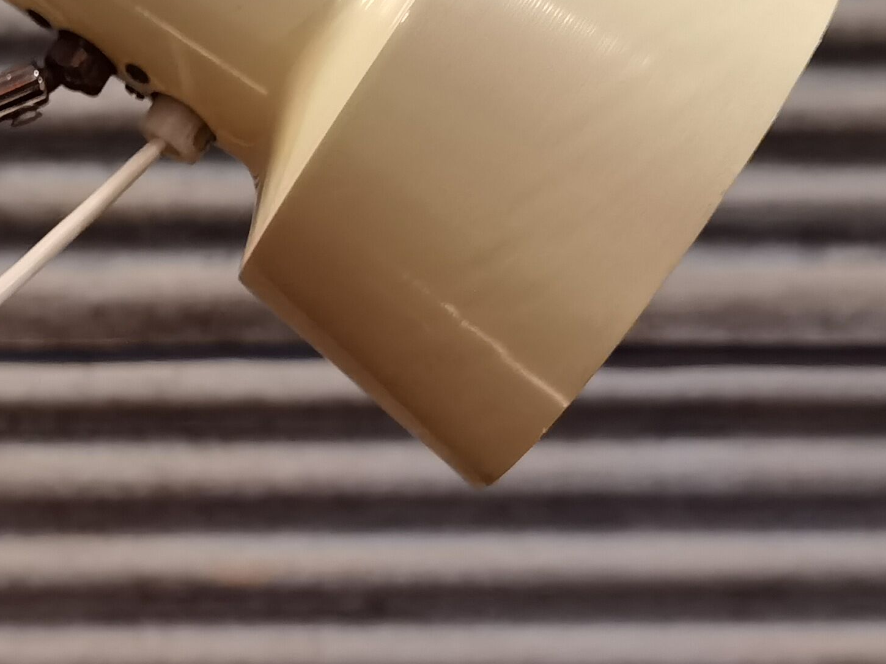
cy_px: 521
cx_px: 73
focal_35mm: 82
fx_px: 2098
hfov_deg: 23.2
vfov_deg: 17.8
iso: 640
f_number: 1.9
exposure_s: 1/20
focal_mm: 6.71
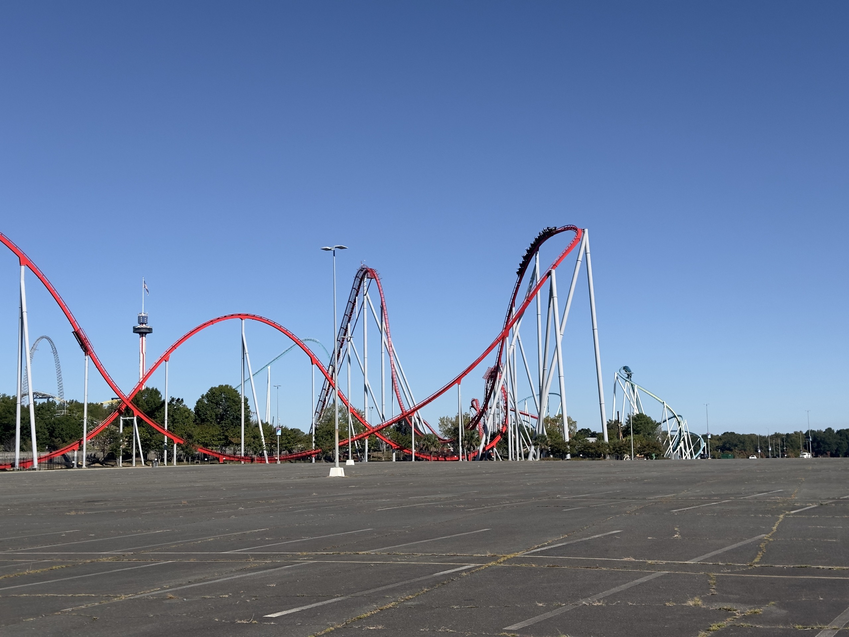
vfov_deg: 30.3
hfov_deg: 39.7
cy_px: 318
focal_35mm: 48
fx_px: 1177
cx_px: 424
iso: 64
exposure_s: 1/5882
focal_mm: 6.86
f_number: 1.78
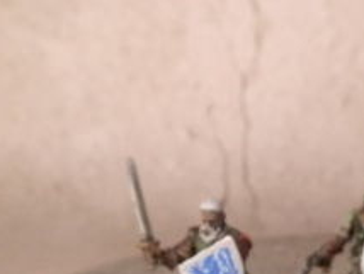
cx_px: 274
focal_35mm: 70
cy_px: 327
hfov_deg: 27.4
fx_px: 737
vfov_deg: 19.8
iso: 400
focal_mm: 5
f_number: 3.1
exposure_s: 1/125
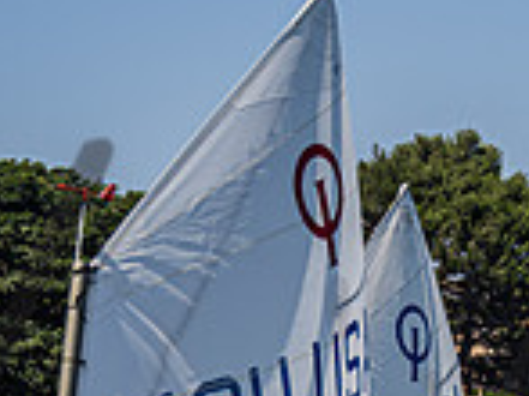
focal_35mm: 253
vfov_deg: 5.8
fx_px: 3863
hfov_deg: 7.8
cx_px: 627
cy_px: 697
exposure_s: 1/1250
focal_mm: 58
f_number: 5.6
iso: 250
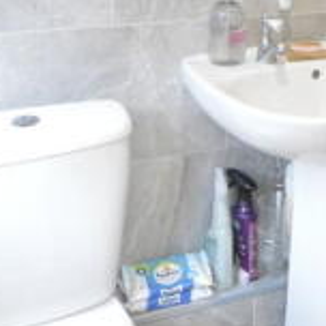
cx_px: 277
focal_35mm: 55
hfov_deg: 30.1
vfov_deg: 28.7
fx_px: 586
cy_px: -17
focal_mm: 10
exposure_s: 1/40
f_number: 9
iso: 3200
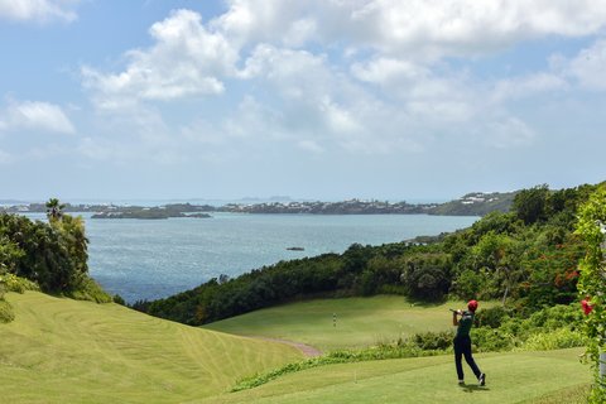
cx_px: 303
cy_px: 202
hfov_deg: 32.4
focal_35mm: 62
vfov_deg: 21.9
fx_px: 1044
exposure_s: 1/320
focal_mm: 62
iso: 250
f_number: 16
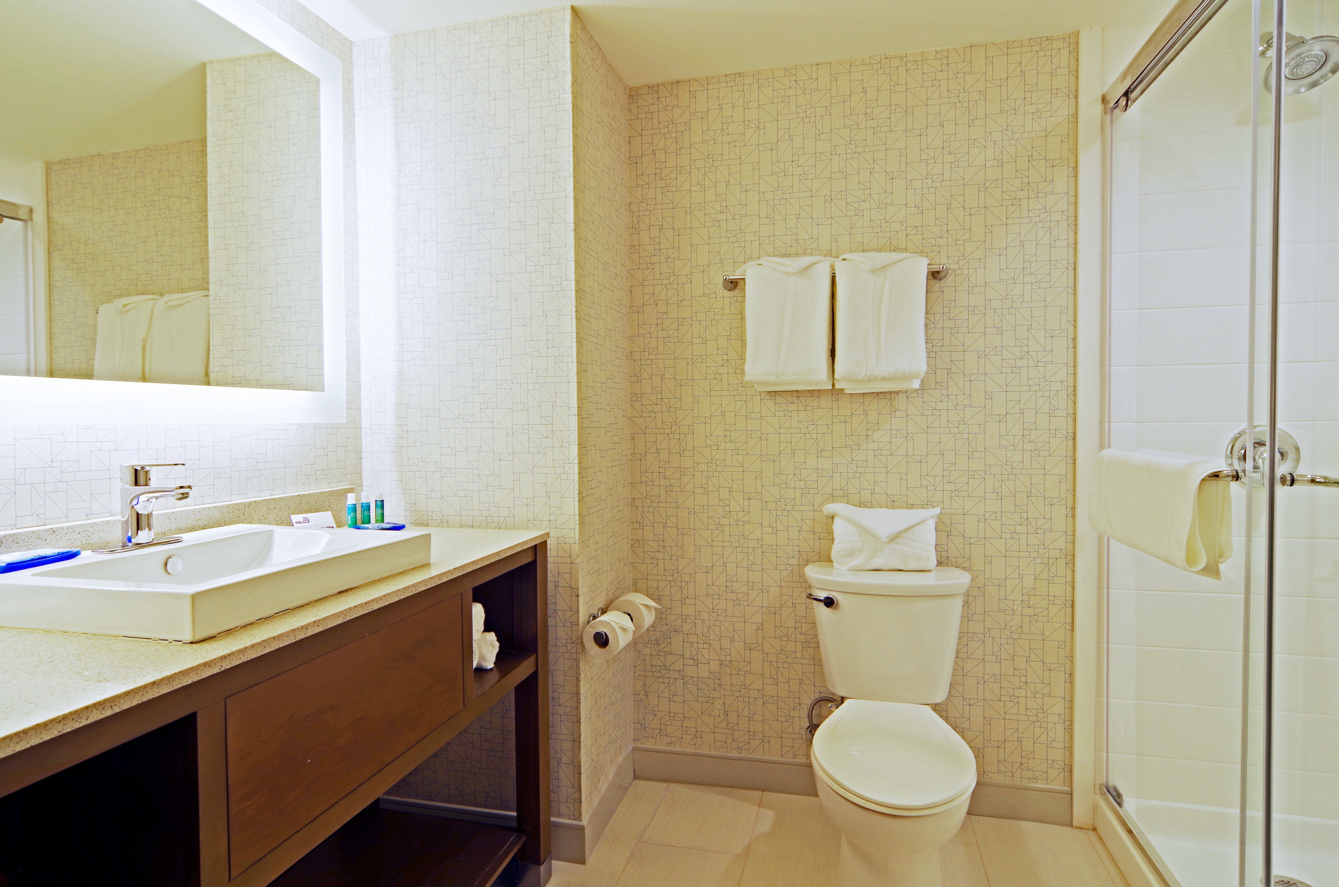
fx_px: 668
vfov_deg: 67.1
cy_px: 444
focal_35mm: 18
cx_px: 670
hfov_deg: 90.1
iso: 100
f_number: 8
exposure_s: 1/10
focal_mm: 12
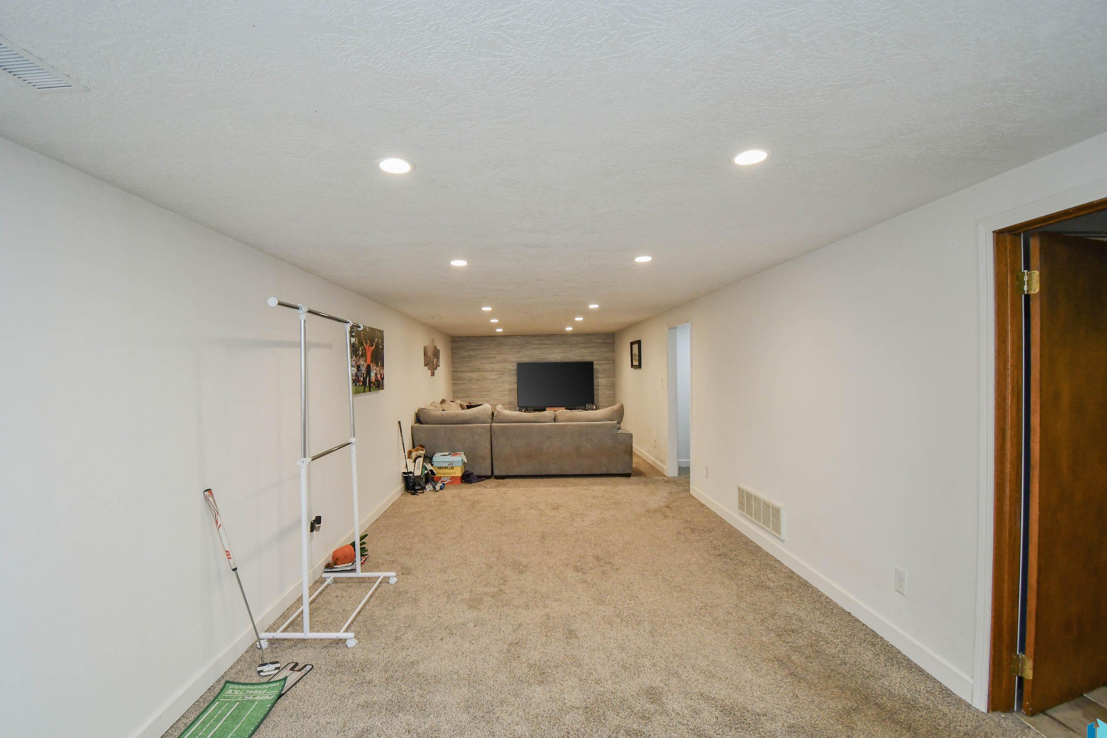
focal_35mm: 16
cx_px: 536
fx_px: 492
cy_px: 381
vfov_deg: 73.7
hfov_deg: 96.7
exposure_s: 1/80
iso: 1250
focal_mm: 10
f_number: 4.5
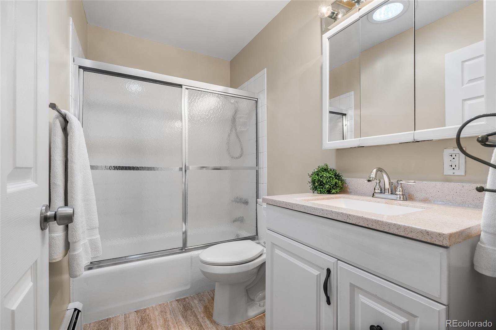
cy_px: 165
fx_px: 220
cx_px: 248
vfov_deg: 73.8
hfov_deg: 96.7
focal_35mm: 16
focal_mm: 16
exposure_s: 1/60
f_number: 8
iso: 200
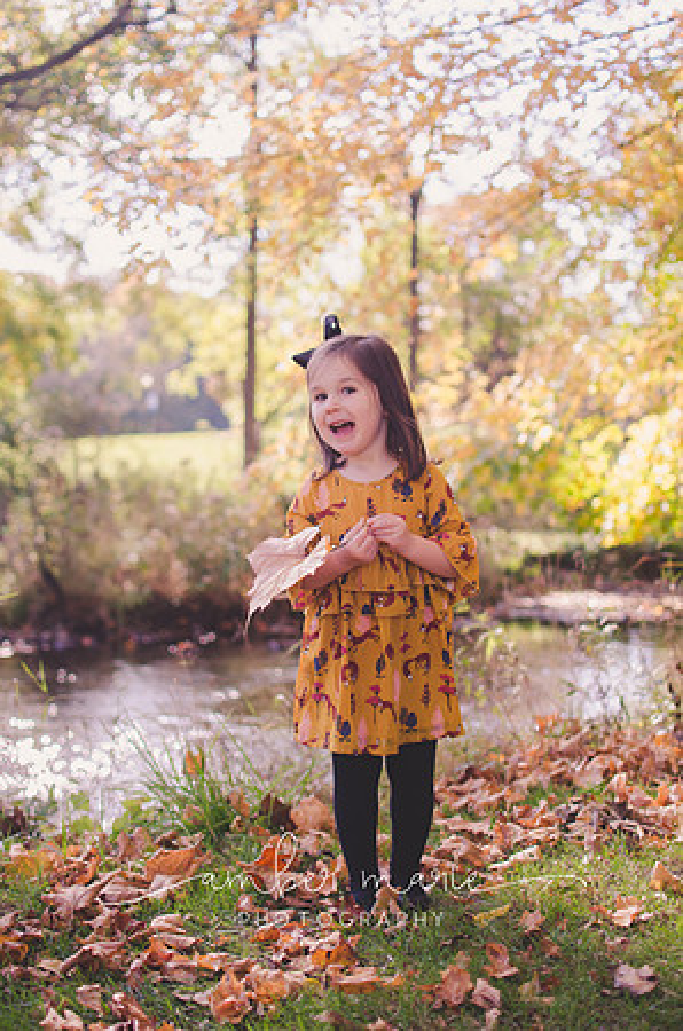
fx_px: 1501
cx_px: 342
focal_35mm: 52
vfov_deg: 37.9
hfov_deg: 25.6
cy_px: 516
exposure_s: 1/800
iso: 500
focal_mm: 35
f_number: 2.2
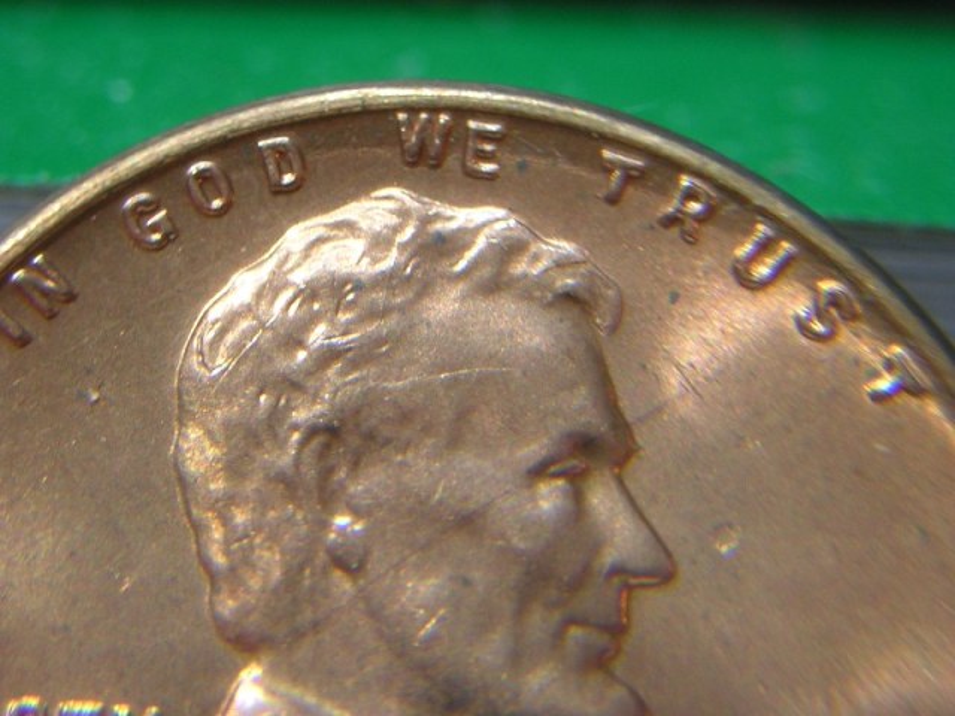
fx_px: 2042
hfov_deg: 26.3
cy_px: 358
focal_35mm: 74
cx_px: 478
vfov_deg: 19.9
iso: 127
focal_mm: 9.6
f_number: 3.8
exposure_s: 1/3.5
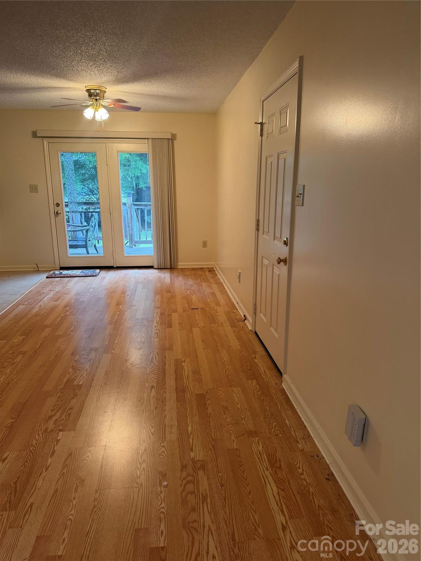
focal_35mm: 24
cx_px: 210
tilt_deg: -14.1
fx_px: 389
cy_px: 280
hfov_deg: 56.8
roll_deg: -0.5
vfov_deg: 71.6
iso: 250
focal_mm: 6.76
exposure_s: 1/60
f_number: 1.78
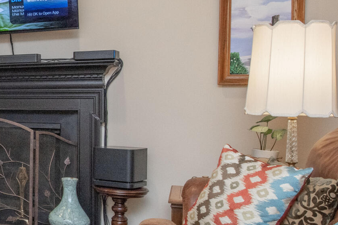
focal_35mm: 57
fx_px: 535
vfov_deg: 23.8
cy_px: 116
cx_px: -126
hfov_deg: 27.7
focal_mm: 16
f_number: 11
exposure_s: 1/60
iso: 320
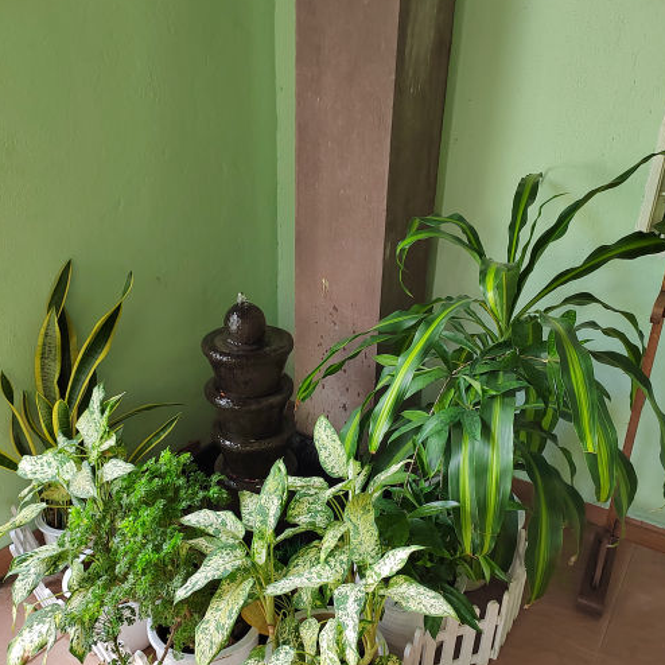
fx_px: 609
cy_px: 394
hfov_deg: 57.3
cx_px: 327
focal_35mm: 28
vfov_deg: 56.9
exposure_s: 1/100
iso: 719
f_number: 1.9
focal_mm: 5.52
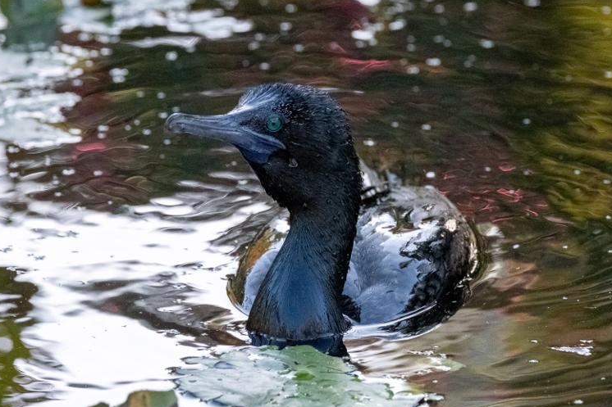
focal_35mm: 453
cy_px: 169
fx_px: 7699
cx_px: 318
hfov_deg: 4.6
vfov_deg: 3.0
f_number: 7.1
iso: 12800
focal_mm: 234.8
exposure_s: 1/1250
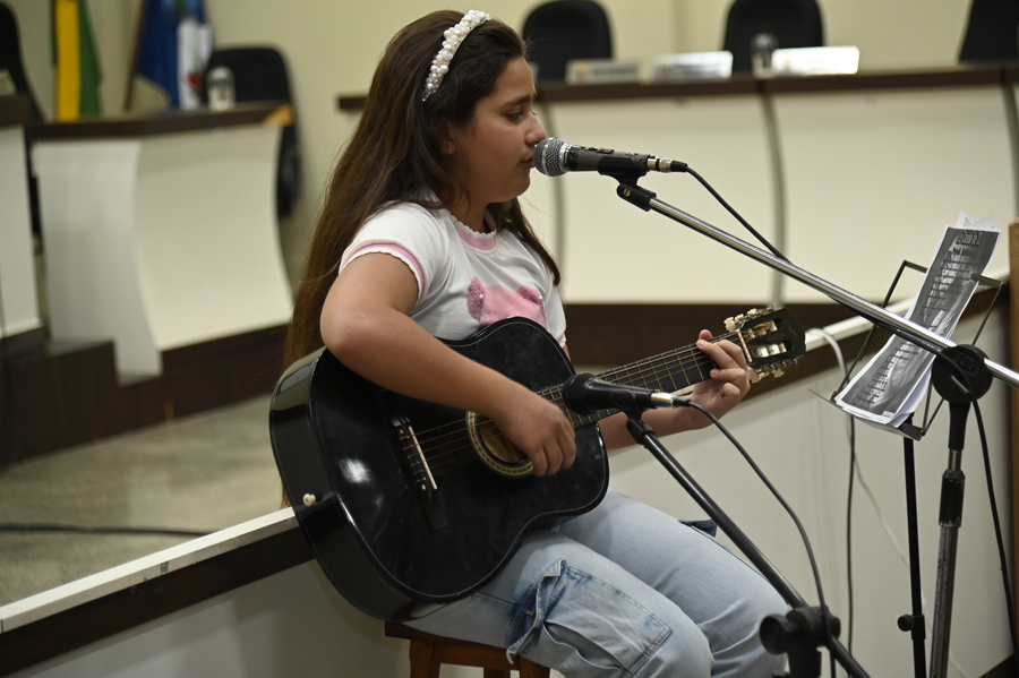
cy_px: 339
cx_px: 510
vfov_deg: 13.9
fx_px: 2772
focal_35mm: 98
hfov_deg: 20.8
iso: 900
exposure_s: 1/60
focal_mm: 98
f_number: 4
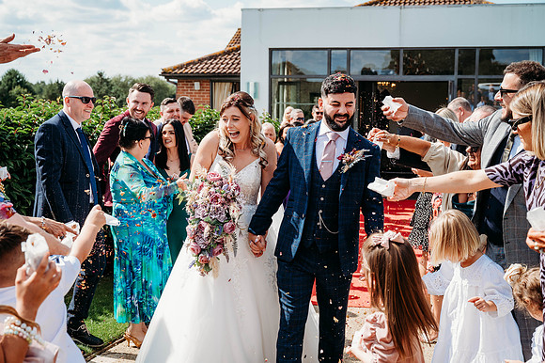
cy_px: 182
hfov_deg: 41.9
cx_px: 272
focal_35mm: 47
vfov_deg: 28.6
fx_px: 711
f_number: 5
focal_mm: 47
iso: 280
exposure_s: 1/800
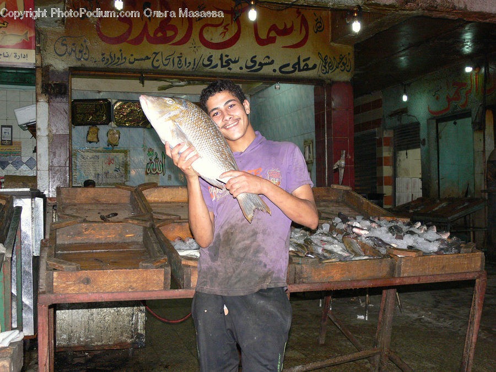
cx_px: 248
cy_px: 186
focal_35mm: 44
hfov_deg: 42.9
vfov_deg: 32.9
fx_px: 630
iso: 200
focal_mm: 9.3
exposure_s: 1/30
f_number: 3.2
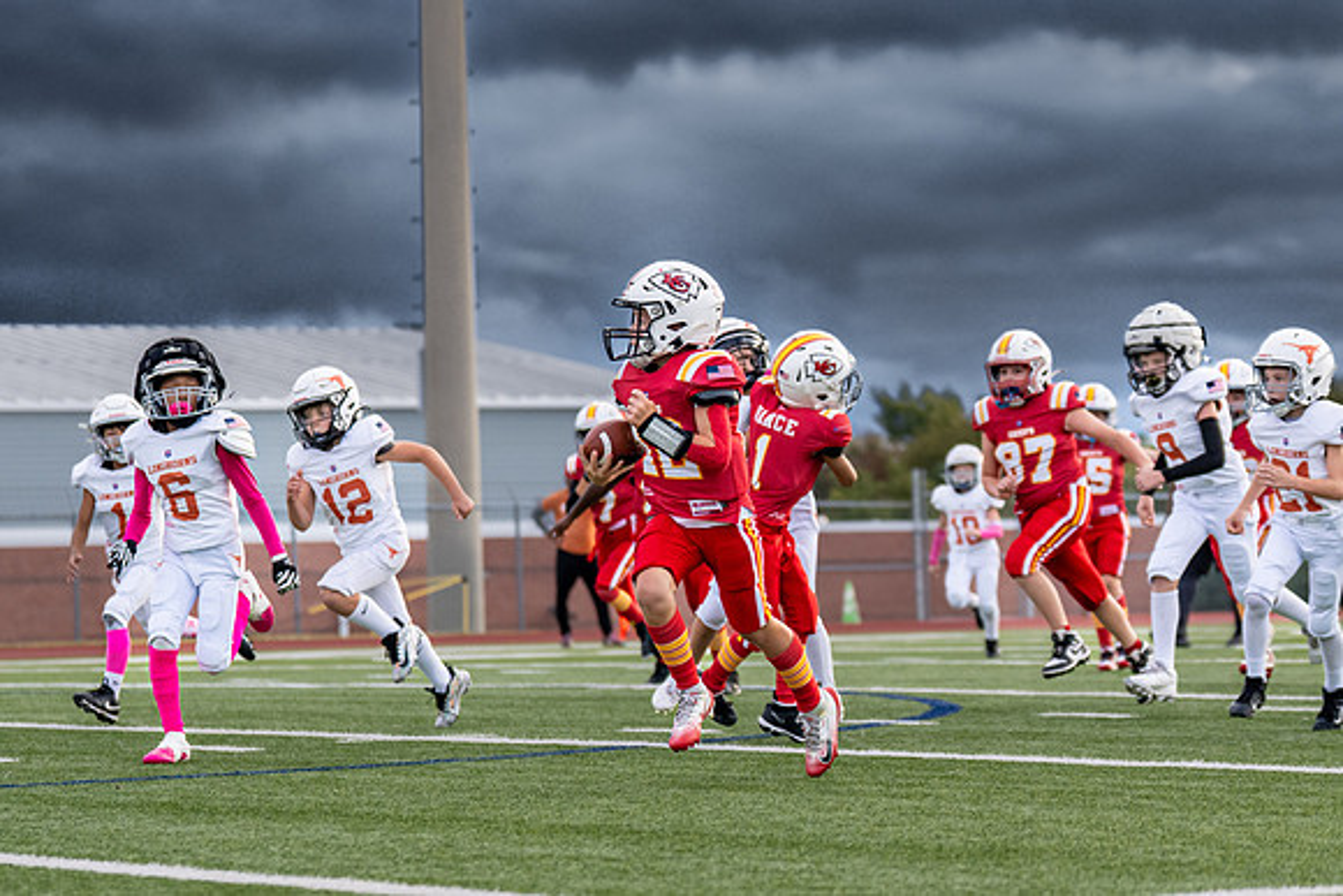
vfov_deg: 8.9
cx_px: 835
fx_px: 5780
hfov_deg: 13.2
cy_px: 502
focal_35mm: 155
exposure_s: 1/2000
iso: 400
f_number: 2.8
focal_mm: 85
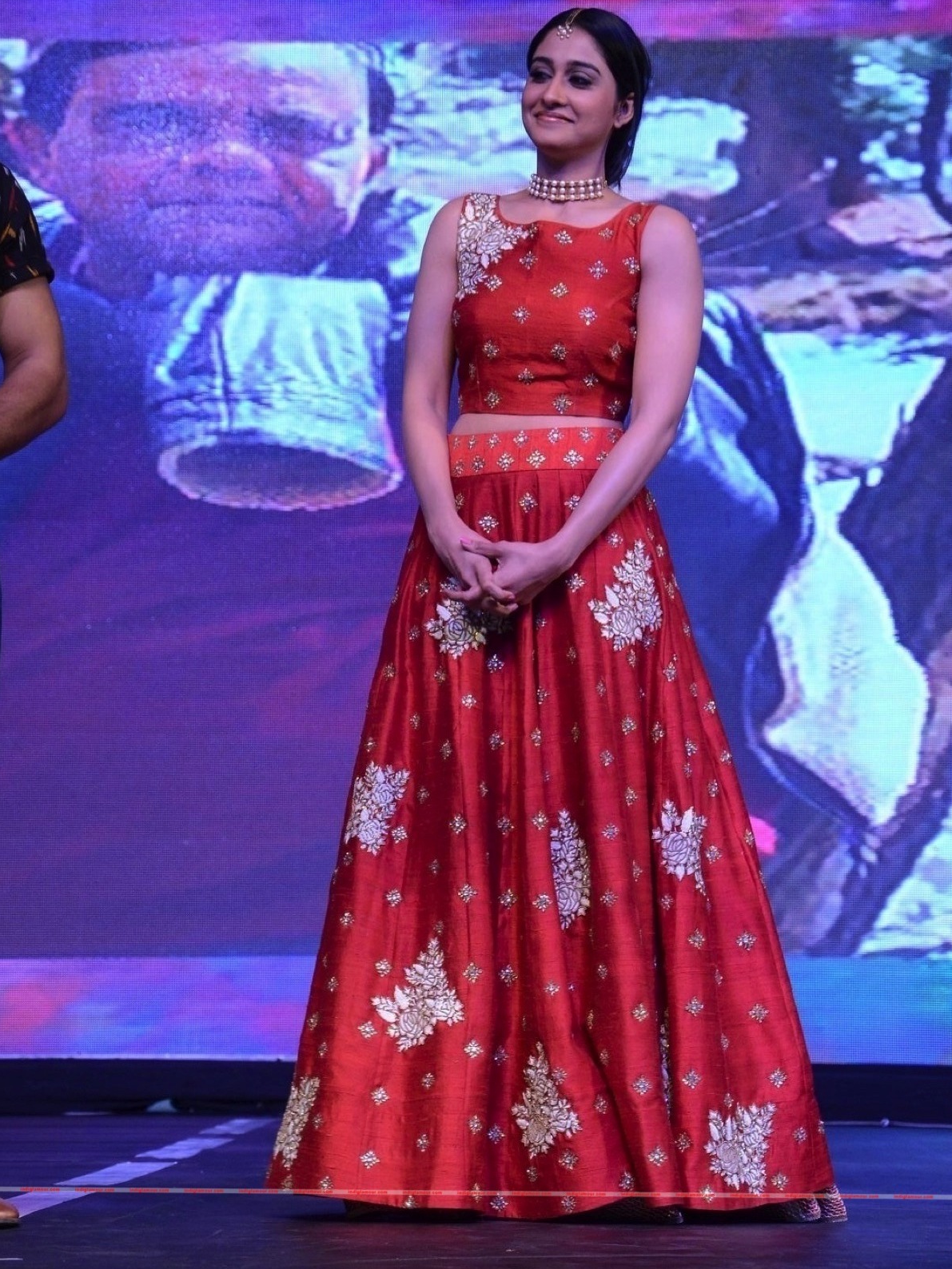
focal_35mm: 151
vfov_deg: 13.1
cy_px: 617
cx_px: 476
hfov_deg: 9.8
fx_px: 5537
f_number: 5.6
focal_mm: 92
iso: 2000
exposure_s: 1/125
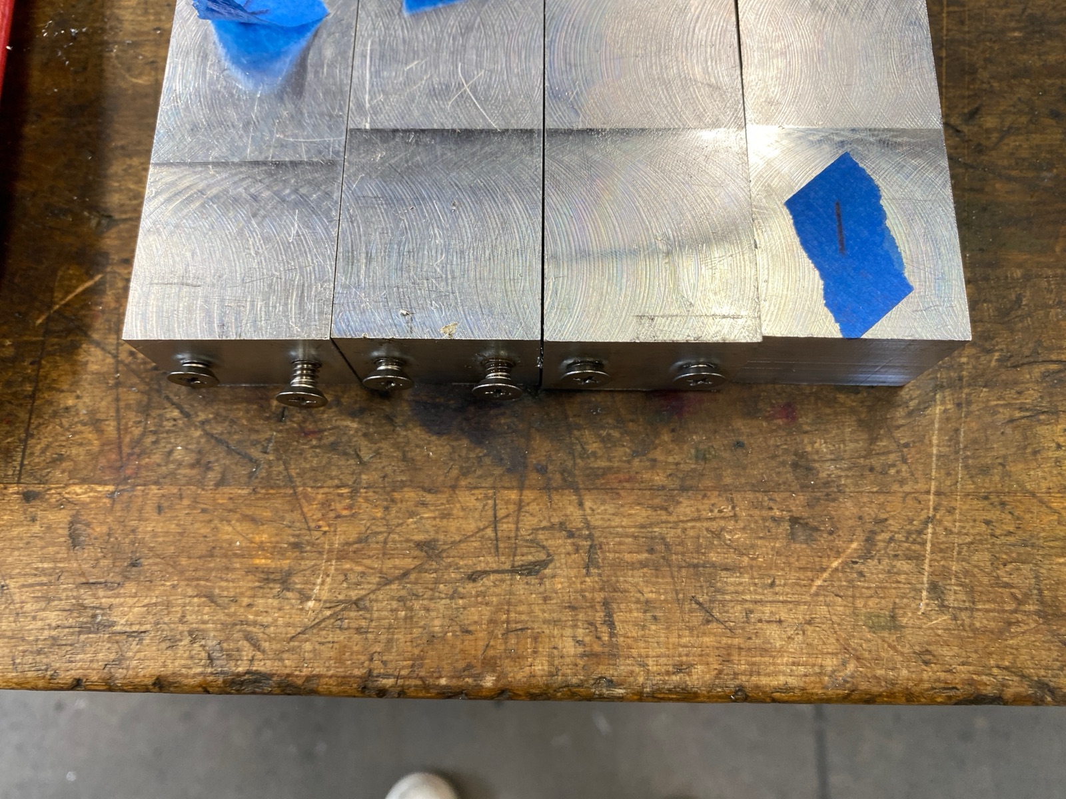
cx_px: 533
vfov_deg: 53.1
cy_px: 400
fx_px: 801
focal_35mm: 26
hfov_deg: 67.3
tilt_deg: -74.0
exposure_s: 1/120
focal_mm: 4.25
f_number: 1.8
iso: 125
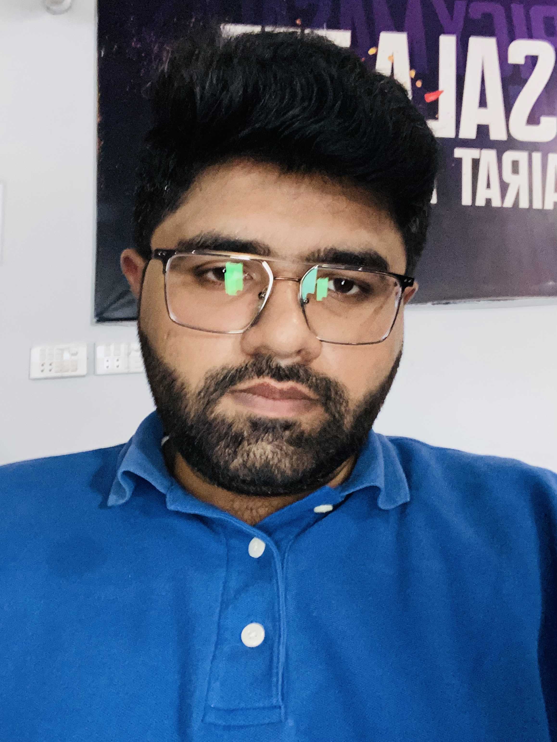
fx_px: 644
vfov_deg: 60.0
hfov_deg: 46.8
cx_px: 278
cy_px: 371
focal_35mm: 30
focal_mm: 2.71
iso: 640
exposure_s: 1/18
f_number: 2.2
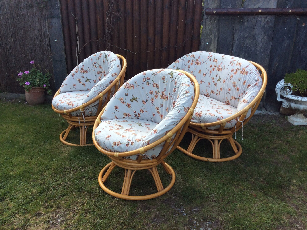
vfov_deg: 44.1
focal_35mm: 32
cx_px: 154
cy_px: 115
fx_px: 283
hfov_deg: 56.9
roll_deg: +0.8
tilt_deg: -23.0
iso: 32
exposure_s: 1/173
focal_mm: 3.3
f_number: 2.4
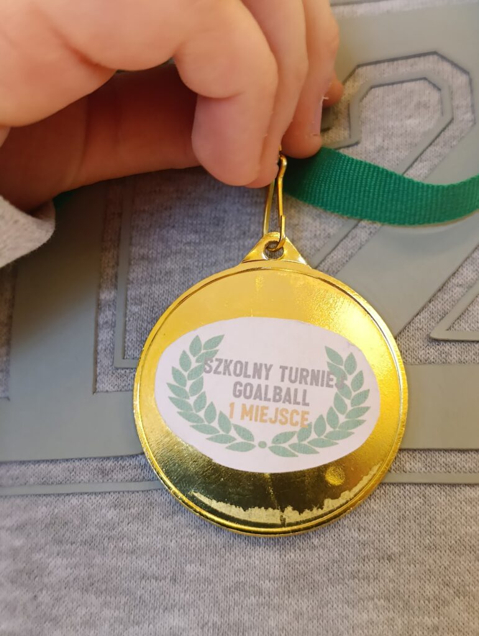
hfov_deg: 31.6
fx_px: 847
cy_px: 318
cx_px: 240
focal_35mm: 46
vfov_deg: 41.2
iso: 899
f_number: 1.65
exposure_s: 1/100
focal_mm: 6.11
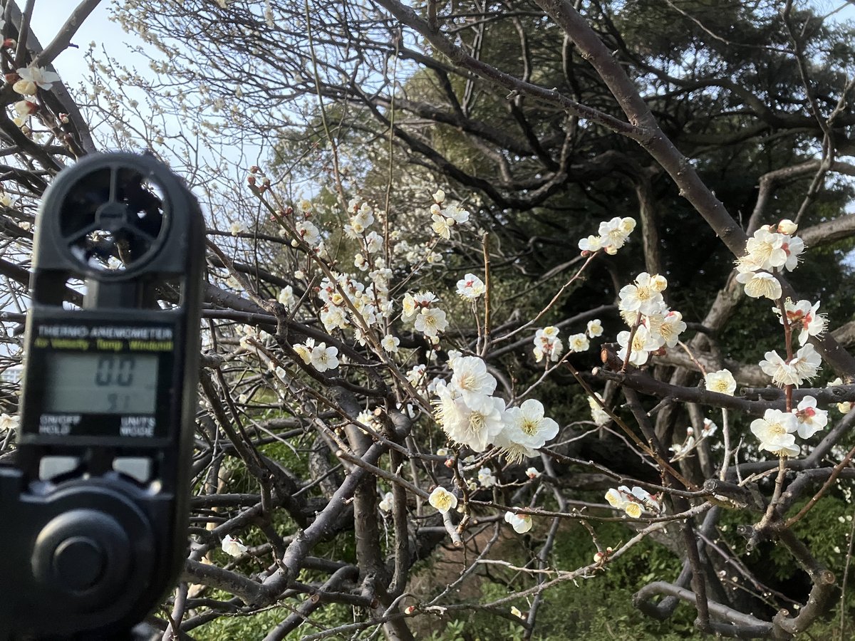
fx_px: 692
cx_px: 428
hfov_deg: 63.4
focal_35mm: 28
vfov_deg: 49.7
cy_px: 320
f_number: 1.8
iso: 400
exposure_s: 1/30
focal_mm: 3.99
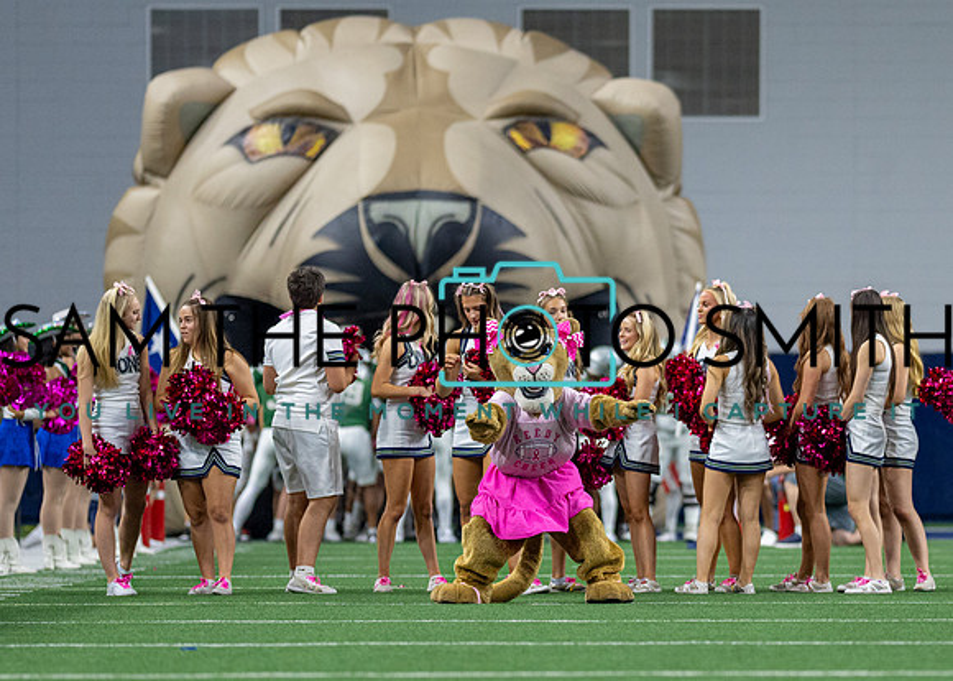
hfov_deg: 6.5
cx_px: 679
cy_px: 351
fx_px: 8366
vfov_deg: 4.7
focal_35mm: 309
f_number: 1.8
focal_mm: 135
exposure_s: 1/1250
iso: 1250
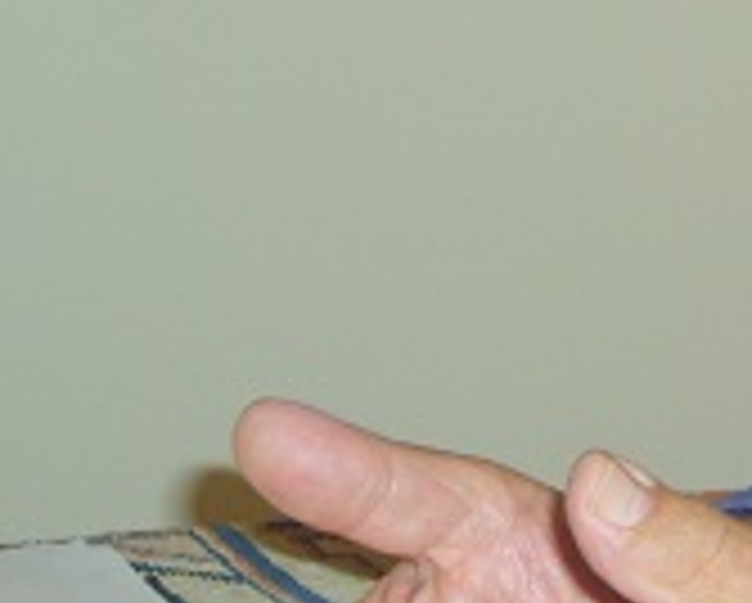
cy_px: 54
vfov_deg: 8.5
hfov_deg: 10.3
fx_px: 4055
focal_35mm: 182
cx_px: 1031
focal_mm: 8.7
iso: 100
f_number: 3.3
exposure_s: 1/45
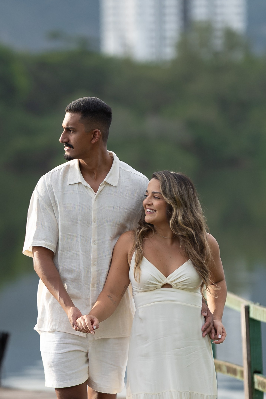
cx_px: 137
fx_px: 2650
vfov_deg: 8.6
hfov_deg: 5.7
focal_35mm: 239
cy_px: 216
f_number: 1.4
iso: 100
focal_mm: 85
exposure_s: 1/1600
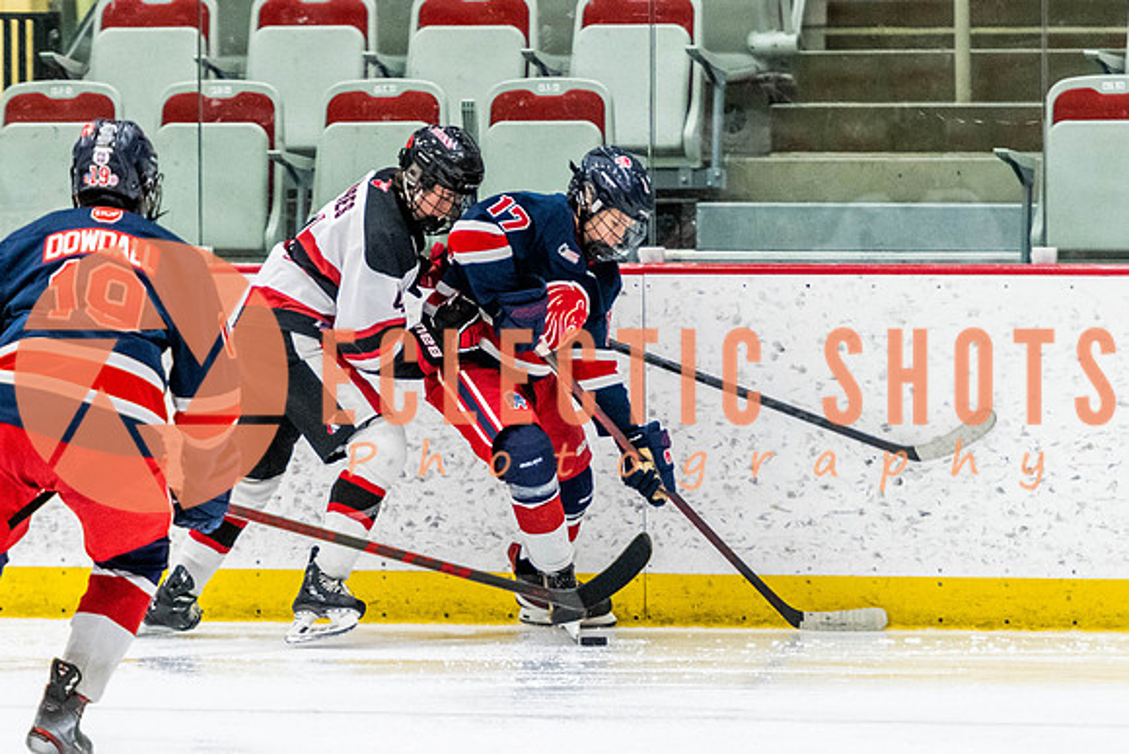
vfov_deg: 4.0
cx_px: 520
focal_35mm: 341
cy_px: 396
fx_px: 10686
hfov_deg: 6.0
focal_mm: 175
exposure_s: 1/640
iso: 3200
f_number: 2.8
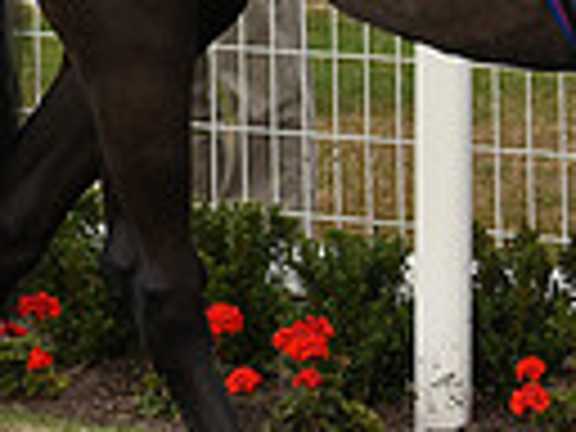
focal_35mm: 444
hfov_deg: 4.4
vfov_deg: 3.3
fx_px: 7388
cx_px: -693
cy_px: -281
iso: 800
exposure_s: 1/1600
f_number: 5.6
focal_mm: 102
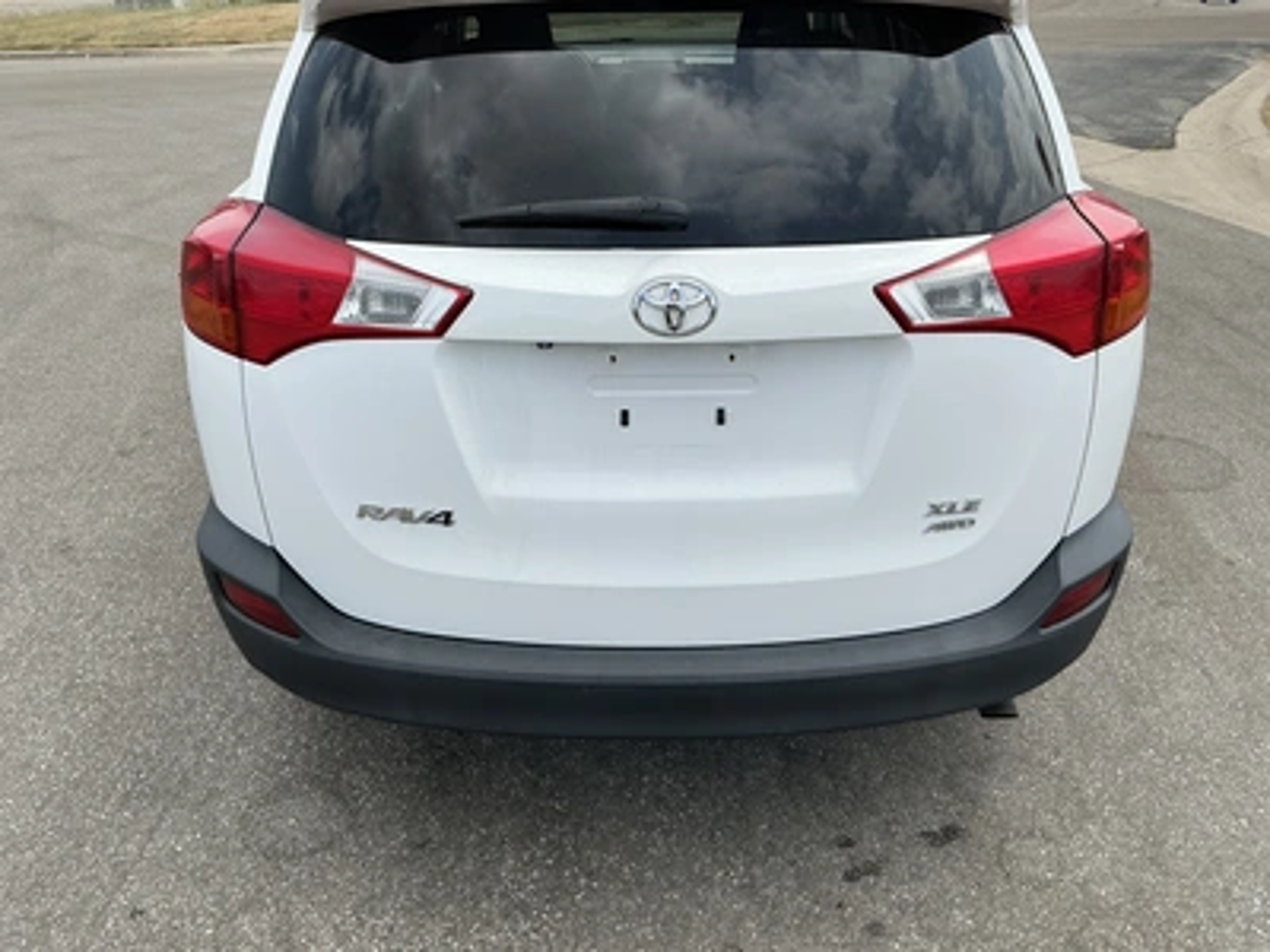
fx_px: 1027
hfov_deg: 63.4
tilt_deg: -25.2
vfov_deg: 49.7
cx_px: 635
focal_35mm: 28
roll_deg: +1.1
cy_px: 476
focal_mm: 3
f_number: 1.8
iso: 25
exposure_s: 1/1626
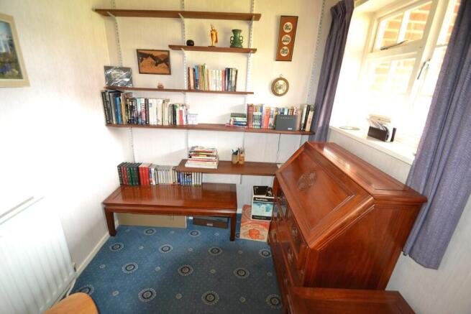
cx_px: 236
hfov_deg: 100.4
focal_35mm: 15
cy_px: 157
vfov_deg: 77.4
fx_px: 196
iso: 3200
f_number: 3.5
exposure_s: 1/60
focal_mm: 10
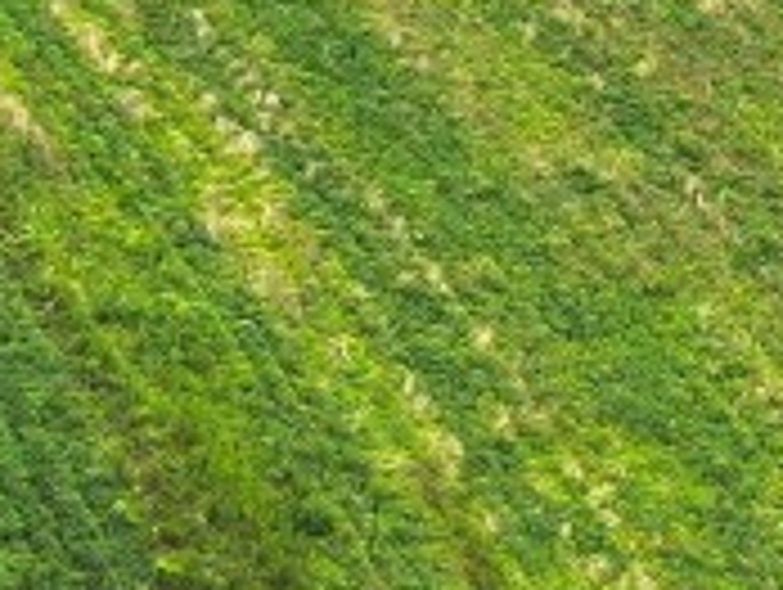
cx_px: -115
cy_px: -631
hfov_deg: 13.6
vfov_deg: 9.7
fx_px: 3194
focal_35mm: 141
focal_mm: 4.5
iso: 100
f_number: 2.8
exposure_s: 1/640
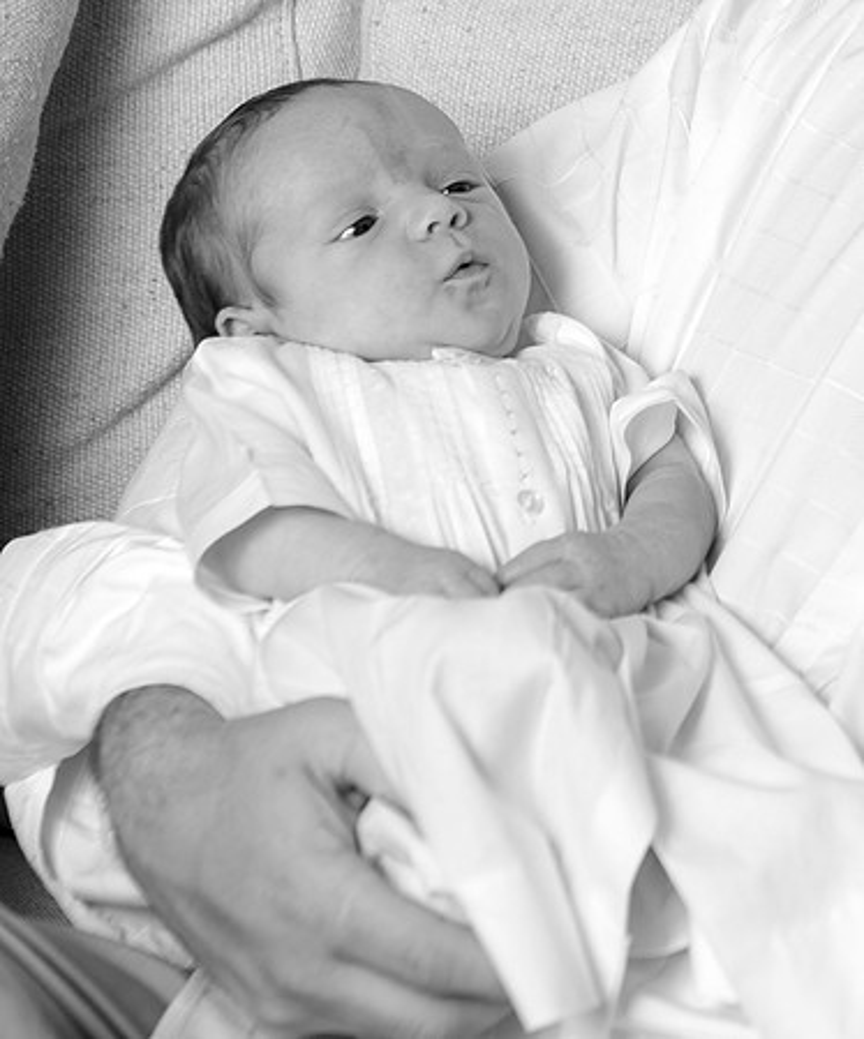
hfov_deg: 6.9
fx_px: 7196
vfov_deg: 8.3
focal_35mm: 230
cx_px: 776
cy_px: 269
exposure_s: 1/160
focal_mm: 105
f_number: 5.6
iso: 200
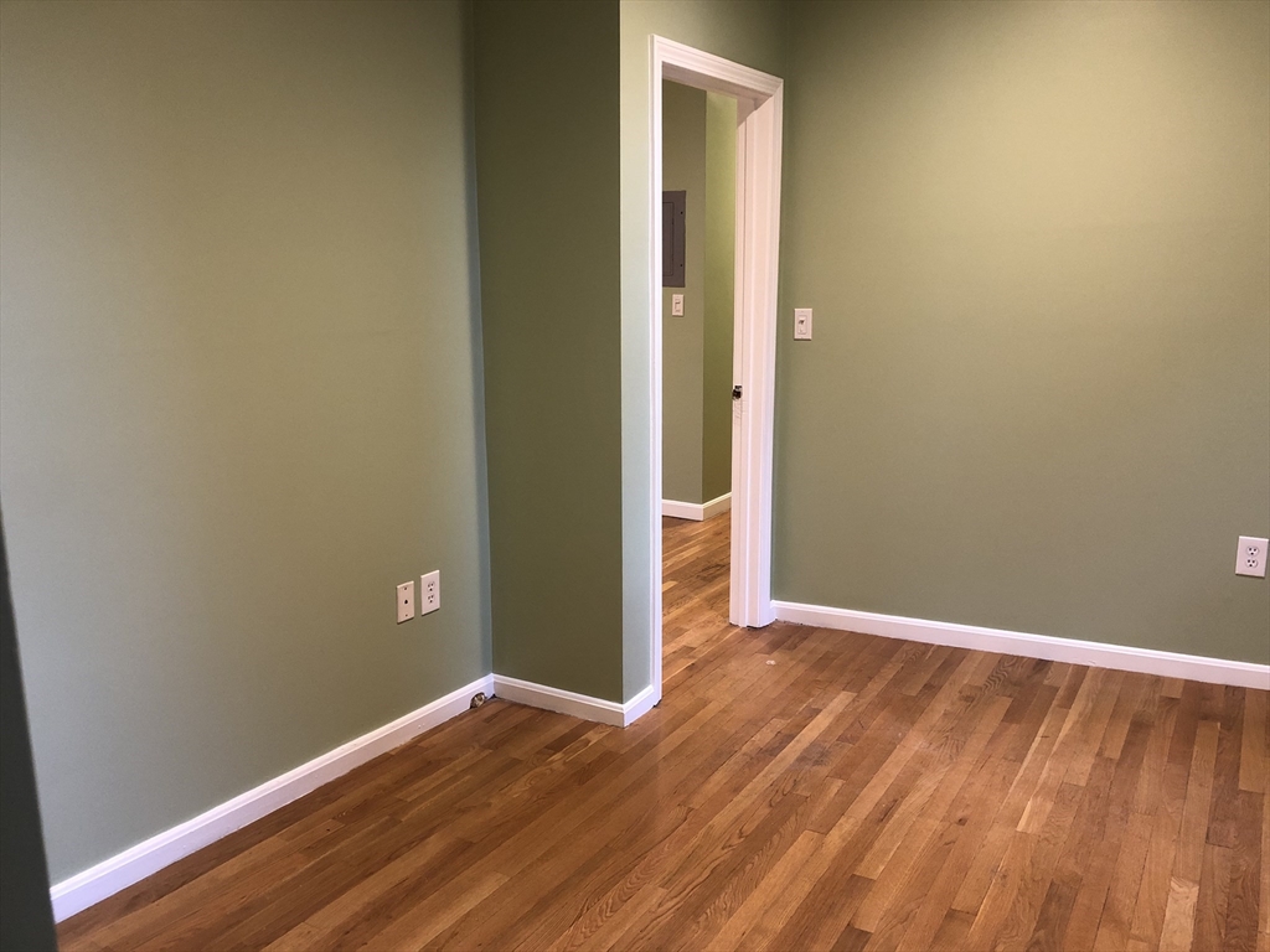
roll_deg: +0.8
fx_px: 1027
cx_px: 635
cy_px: 476
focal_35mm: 28
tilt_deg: -10.7
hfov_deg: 63.4
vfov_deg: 49.7
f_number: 1.8
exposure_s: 1/15
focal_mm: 4
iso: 50
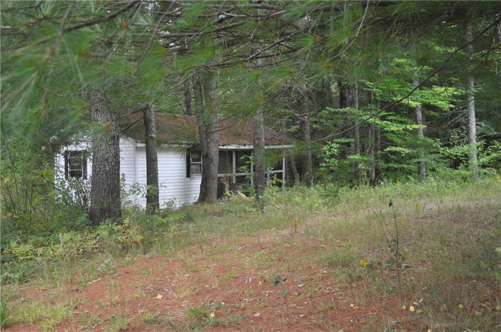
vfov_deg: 29.8
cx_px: 250
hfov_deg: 43.7
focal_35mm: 45
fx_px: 625
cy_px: 166
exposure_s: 1/80
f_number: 4.5
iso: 400
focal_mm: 30
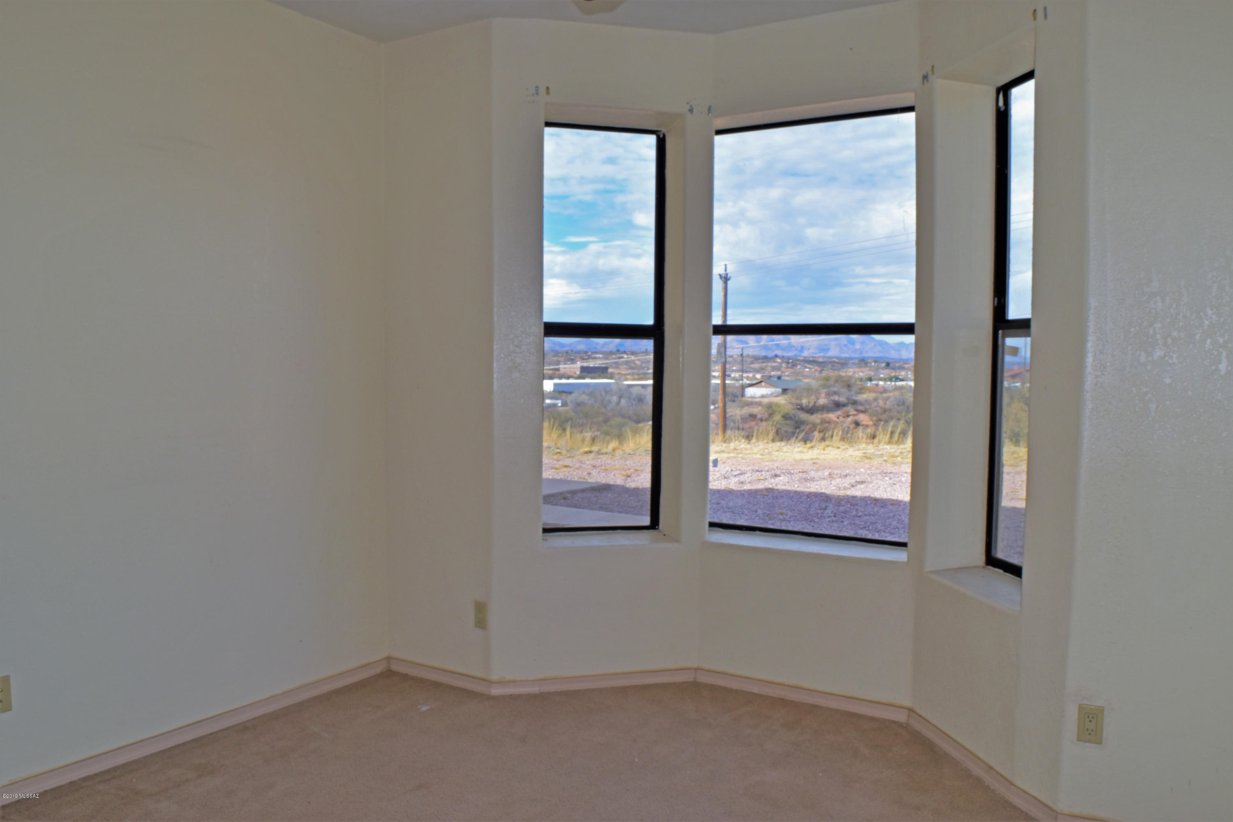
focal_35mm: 27
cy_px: 411
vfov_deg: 47.9
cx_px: 616
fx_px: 925
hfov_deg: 67.4
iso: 100
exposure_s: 1/60
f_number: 16
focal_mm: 18
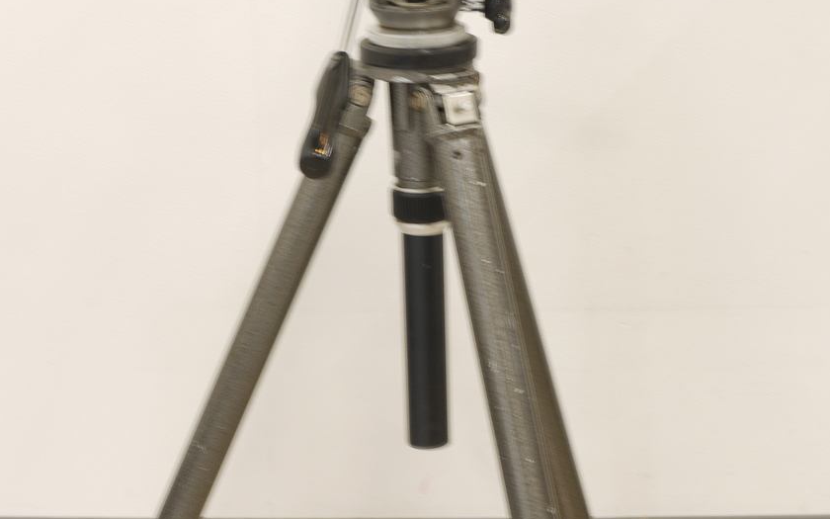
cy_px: 216
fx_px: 2330
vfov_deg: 12.7
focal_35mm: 103
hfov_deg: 20.2
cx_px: 412
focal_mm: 34
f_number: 9
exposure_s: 1/8
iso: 200
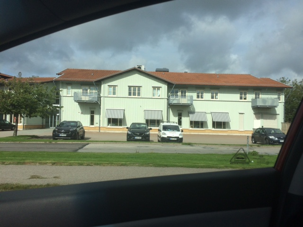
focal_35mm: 29
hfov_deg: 61.7
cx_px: 152
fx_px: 254
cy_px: 114
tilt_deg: -0.9
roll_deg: -0.3
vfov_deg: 48.2
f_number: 2.2
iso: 32
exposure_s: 1/2933
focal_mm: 4.15
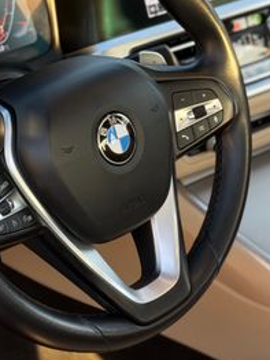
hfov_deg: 17.0
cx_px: 228
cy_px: 174
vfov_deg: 22.8
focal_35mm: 86
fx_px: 895
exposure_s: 1/121
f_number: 1.78
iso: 80
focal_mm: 6.76
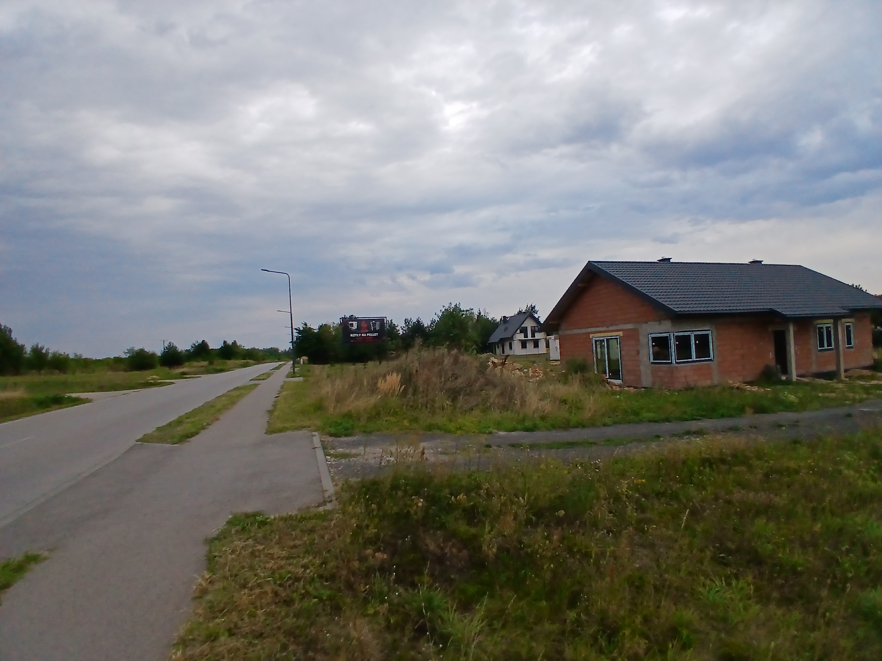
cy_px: 330
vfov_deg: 74.7
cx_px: 441
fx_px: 433
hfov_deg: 91.0
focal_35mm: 17
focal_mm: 1.4
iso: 80
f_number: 2.2
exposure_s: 1/100
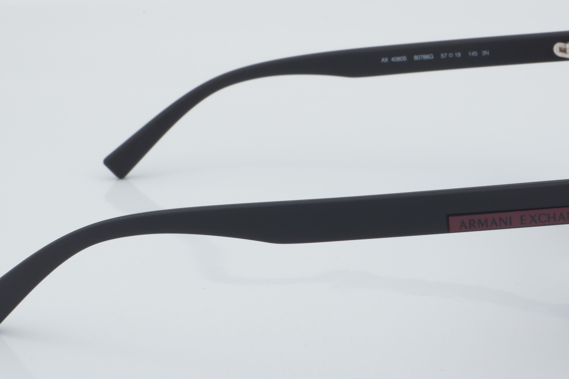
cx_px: 330
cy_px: 208
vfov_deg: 13.6
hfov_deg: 20.2
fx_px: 1596
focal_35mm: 101
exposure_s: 1/4
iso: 100
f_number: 32
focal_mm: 50
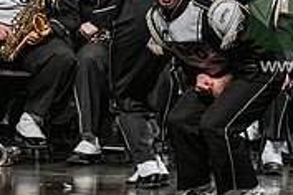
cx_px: 374
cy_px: 7
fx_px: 5607
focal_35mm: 689
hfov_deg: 3.0
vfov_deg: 2.0
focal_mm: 140
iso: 4000
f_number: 4
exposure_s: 1/500
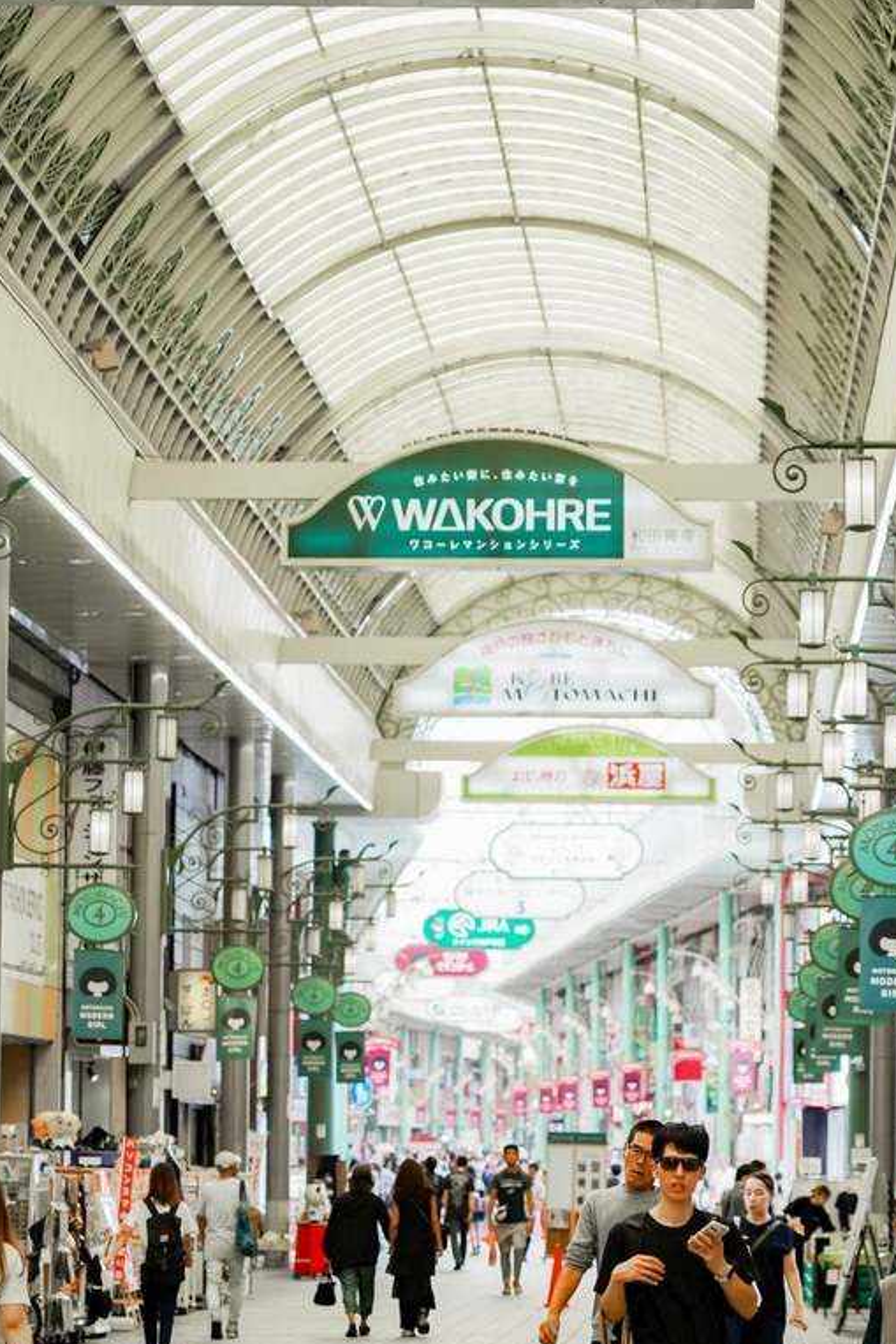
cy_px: 794
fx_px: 6007
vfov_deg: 12.8
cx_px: 537
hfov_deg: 8.5
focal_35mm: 161
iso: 160
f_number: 4
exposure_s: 1/160
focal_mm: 105
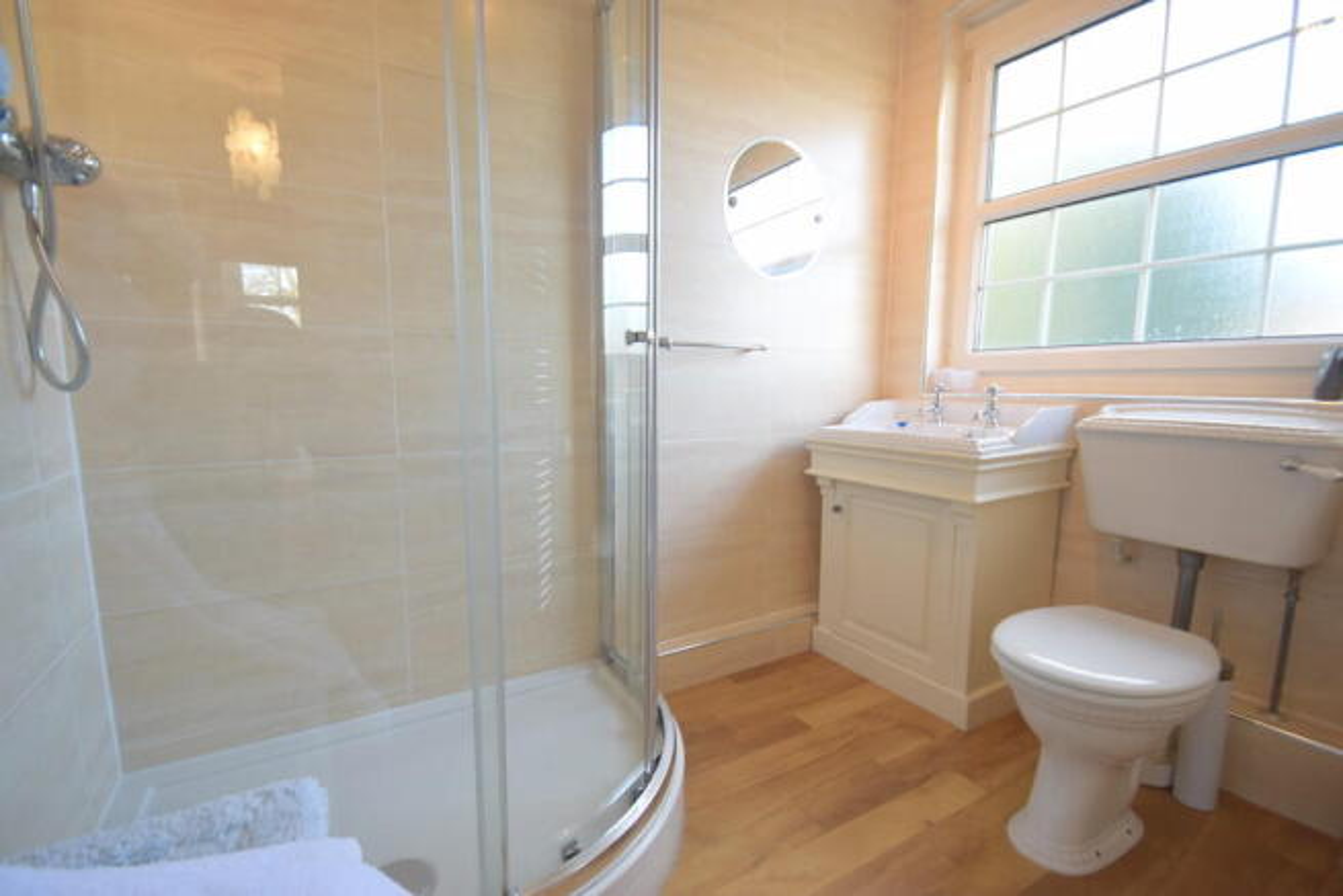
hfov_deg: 100.4
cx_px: 672
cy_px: 448
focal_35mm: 15
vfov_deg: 77.4
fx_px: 560
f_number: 4
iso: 400
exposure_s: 1/60
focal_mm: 10
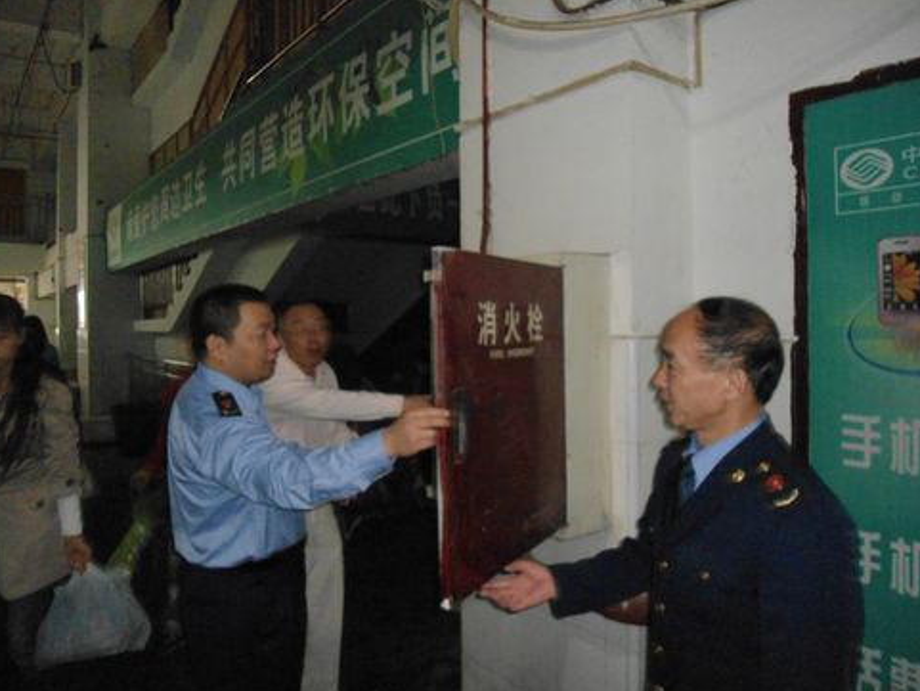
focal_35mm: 27
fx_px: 718
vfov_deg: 51.4
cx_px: 455
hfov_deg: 65.3
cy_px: 353
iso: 800
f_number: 8
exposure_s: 1/8
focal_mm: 4.7
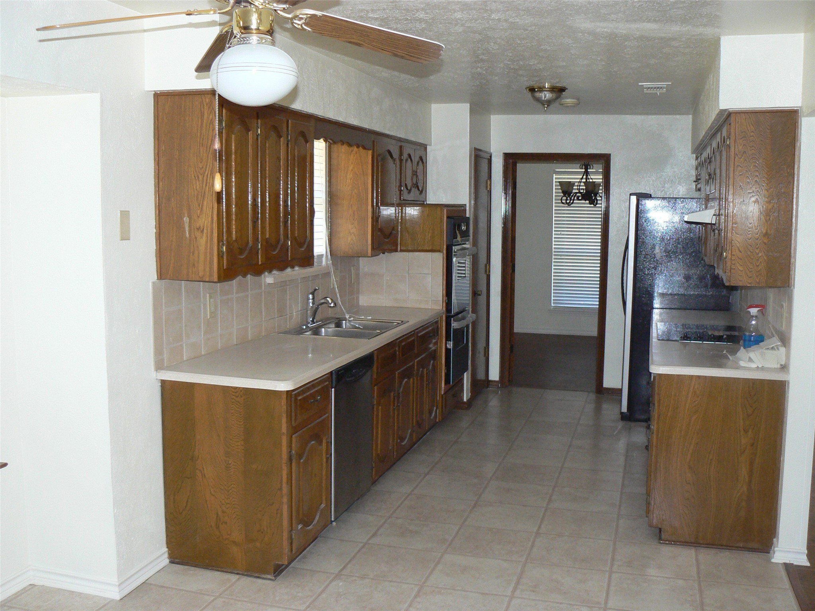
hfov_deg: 51.4
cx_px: 408
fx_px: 848
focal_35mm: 36
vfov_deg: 39.7
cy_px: 306
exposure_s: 1/30
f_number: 2.8
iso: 160
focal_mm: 6
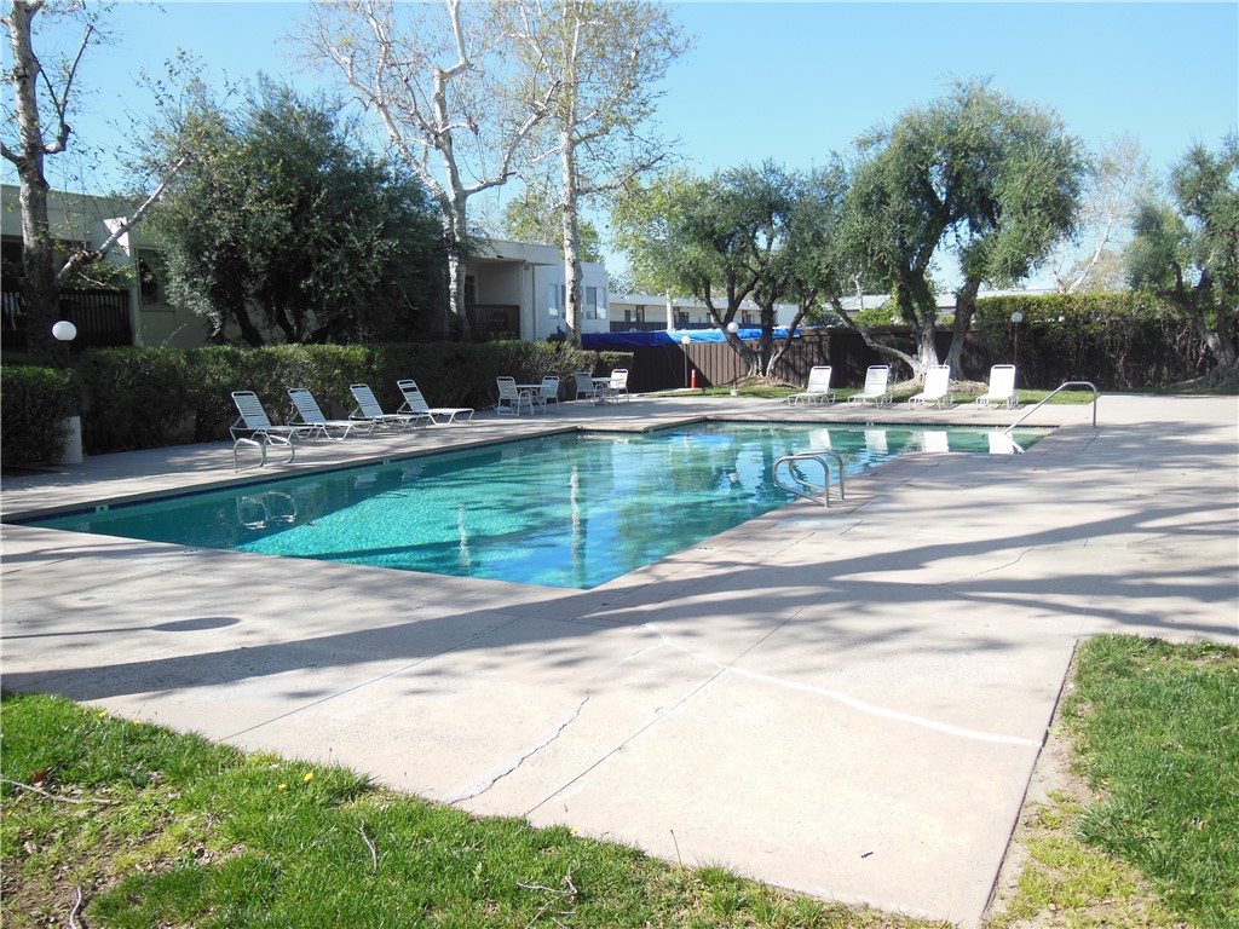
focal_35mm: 29
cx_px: 620
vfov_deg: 48.2
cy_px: 464
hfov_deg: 61.7
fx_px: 1038
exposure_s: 1/640
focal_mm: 5.2
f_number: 3.7
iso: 125
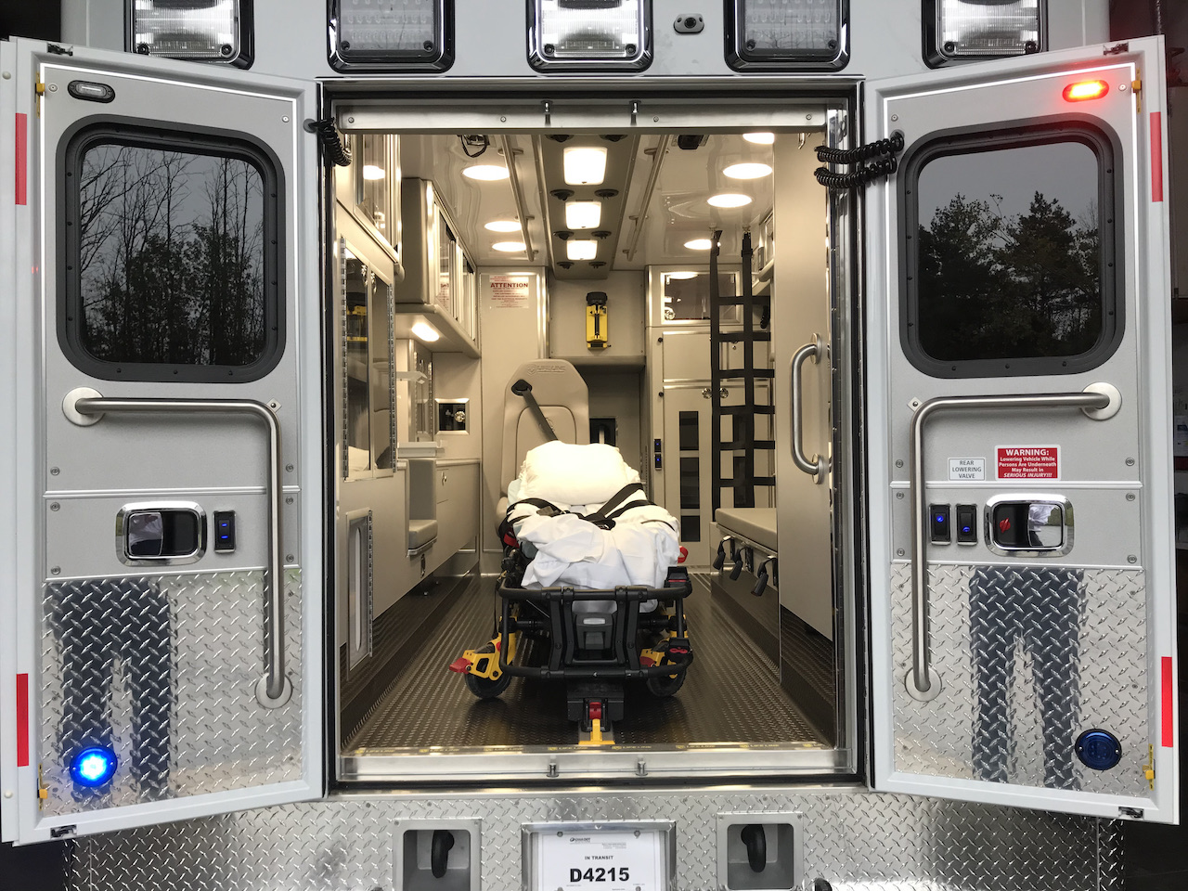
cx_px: 594
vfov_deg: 49.7
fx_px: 961
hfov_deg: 63.4
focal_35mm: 28
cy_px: 446
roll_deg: +0.2
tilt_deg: +0.4
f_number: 1.8
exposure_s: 1/120
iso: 40
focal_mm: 3.99
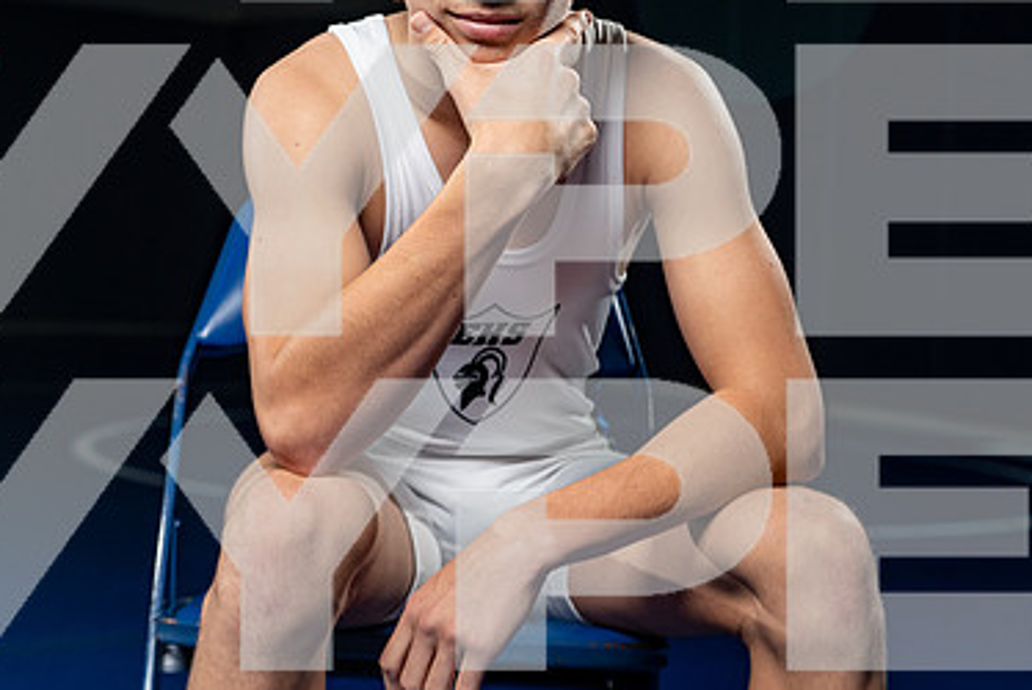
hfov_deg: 25.6
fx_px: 2266
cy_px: 192
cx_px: 411
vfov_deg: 17.2
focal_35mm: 79
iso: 800
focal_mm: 51
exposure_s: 1/125
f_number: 4
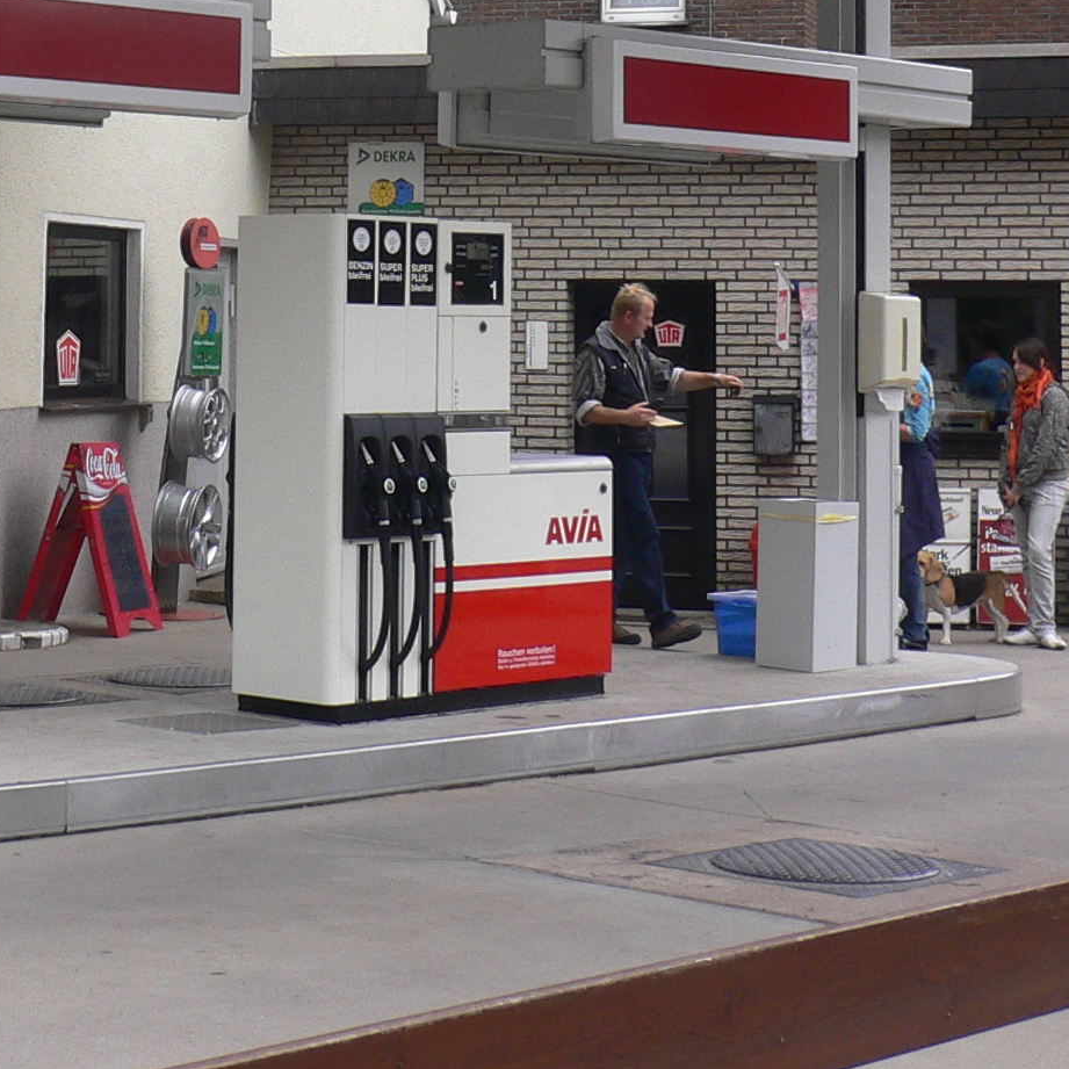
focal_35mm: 86
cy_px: -34
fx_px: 3005
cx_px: 187
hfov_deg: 19.9
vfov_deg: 19.5
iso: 80
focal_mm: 5.8
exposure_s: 1/160
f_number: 5.6
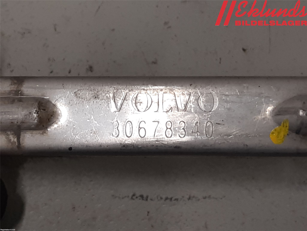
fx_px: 231
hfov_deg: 67.3
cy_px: 116
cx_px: 154
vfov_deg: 53.1
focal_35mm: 26
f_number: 1.7
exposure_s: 1/50
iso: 50
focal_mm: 3.93
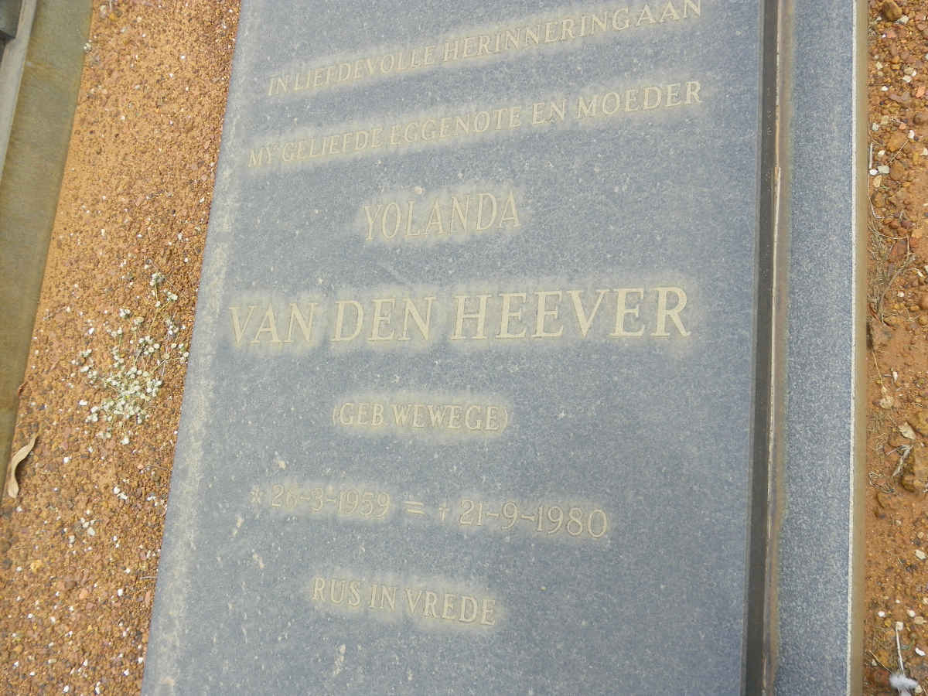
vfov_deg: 41.8
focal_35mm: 34
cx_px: 464
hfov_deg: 54.0
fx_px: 911
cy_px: 348
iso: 64
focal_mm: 6.1
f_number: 4.5
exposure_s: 1/160
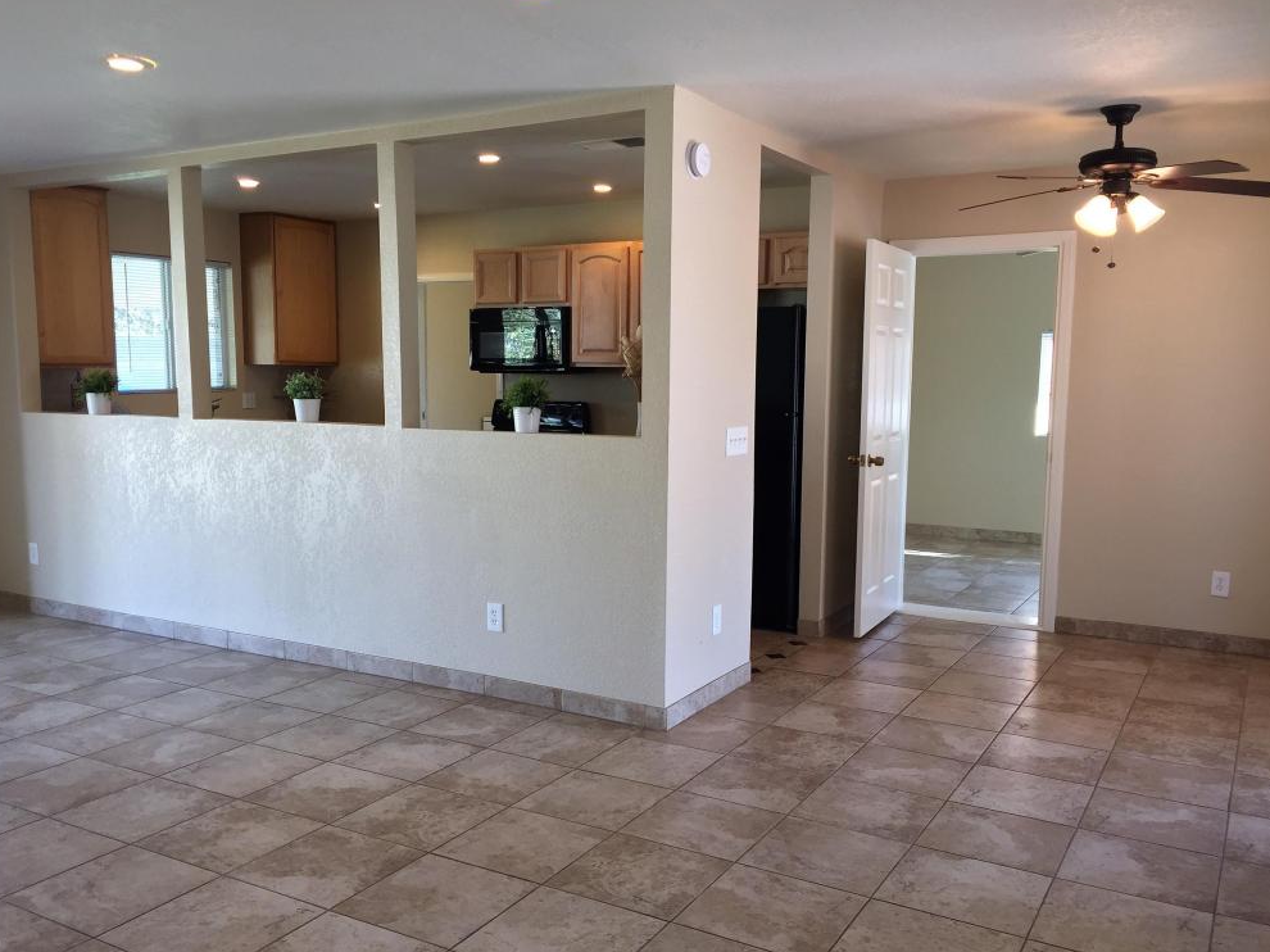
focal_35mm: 30
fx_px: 1100
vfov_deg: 46.8
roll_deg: -0.6
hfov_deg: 60.0
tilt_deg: -6.1
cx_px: 622
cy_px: 481
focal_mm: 4.15
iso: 32
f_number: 2.2
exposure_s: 1/30
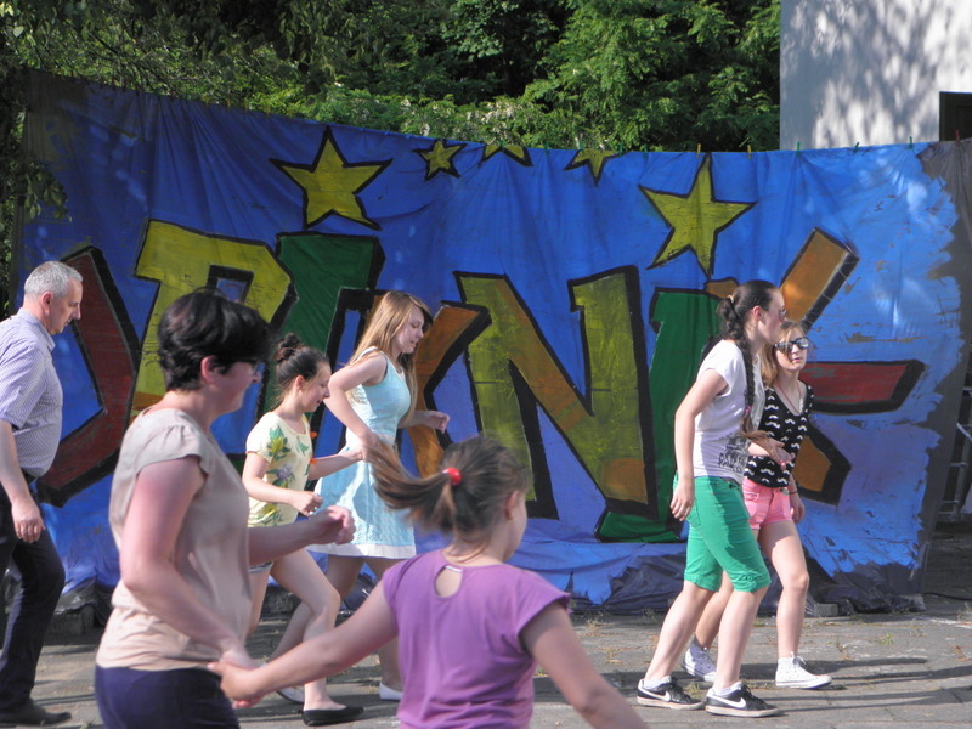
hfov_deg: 18.5
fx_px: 2976
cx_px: 486
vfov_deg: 14.0
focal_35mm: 106
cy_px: 364
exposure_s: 1/320
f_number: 4.7
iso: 100
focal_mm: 19
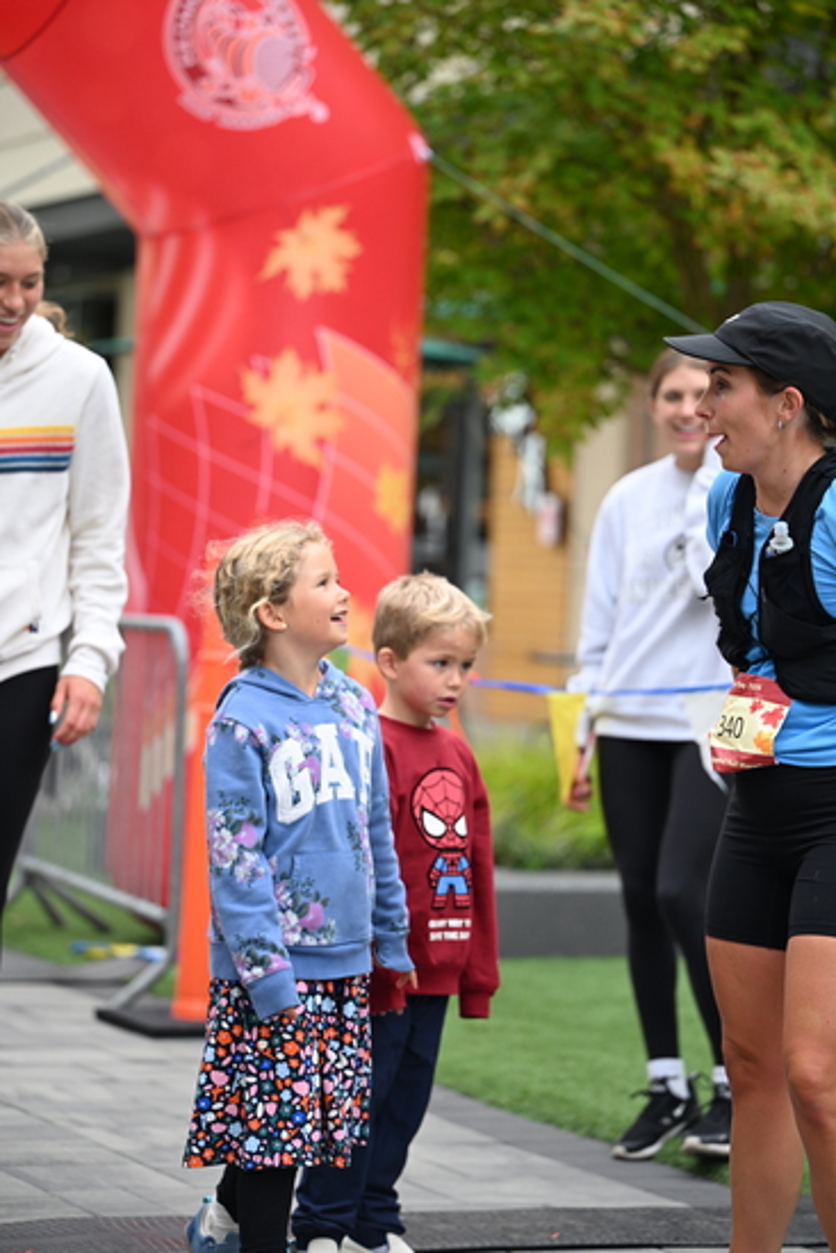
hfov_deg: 13.0
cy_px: 626
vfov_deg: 19.5
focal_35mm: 105
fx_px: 3655
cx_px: 418
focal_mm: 105
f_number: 2.8
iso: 640
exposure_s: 1/1600
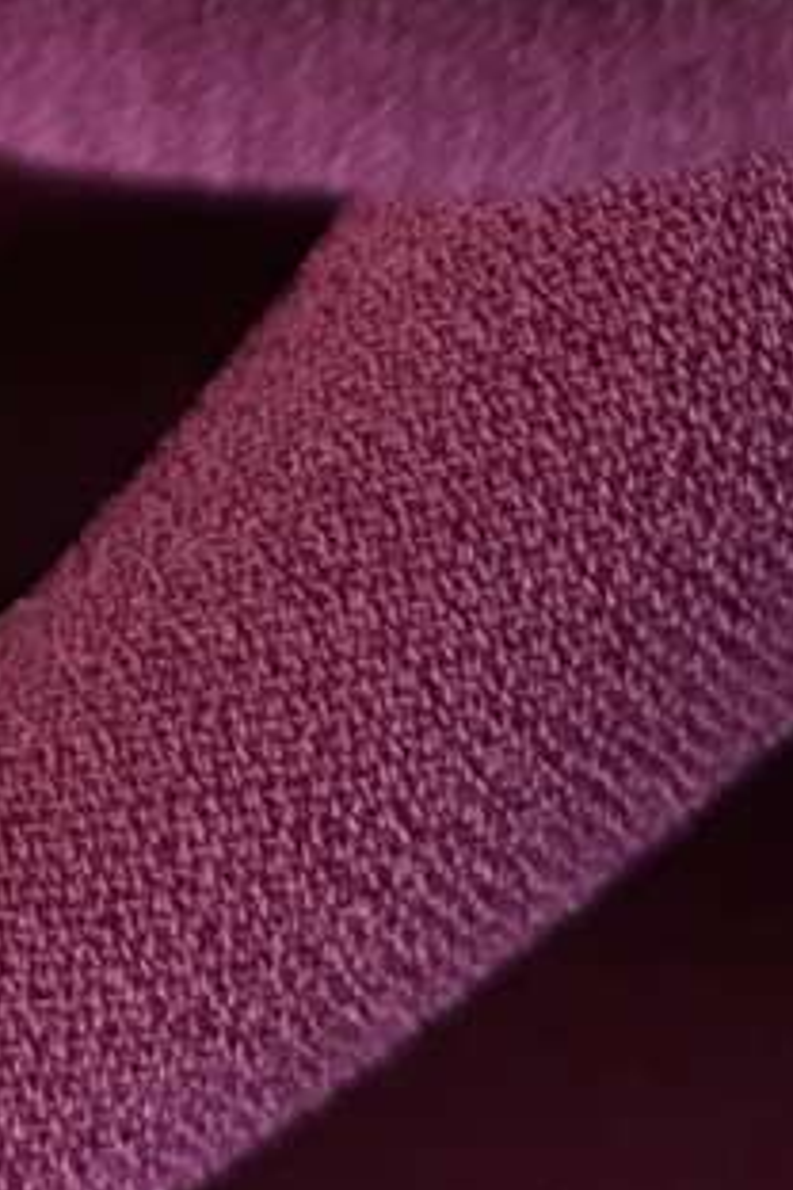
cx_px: -1140
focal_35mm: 179
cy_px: -1293
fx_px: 5914
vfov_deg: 10.4
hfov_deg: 7.2
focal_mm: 3.99
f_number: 1.8
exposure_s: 1/24
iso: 40
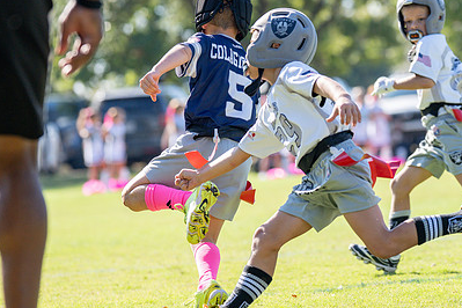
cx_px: 285
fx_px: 3490
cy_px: 96
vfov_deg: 5.1
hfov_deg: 7.6
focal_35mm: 272
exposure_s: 1/2500
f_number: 2.8
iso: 250
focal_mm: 122
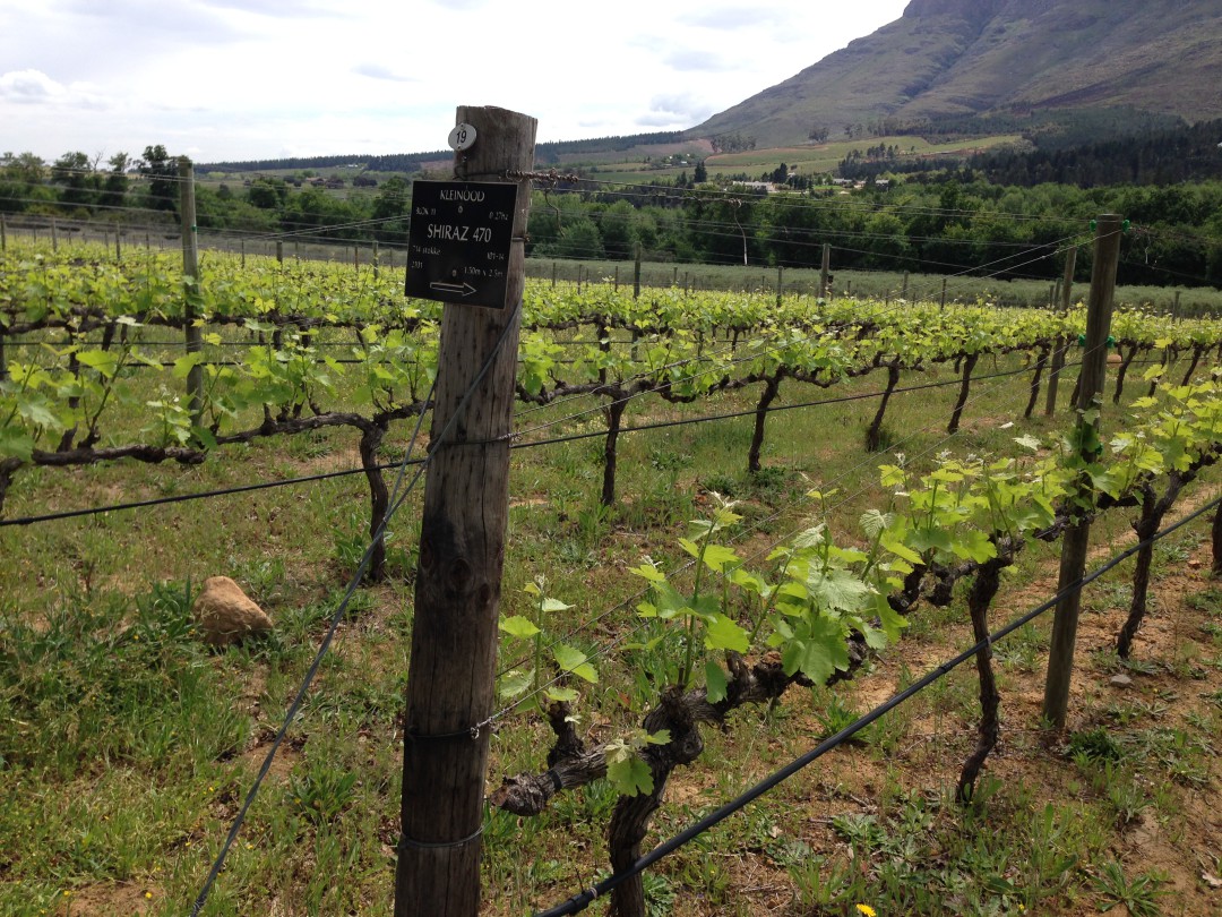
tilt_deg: -12.5
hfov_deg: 55.4
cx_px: 611
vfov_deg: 42.9
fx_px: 1165
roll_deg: -0.3
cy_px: 458
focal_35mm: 33
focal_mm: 4.12
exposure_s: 1/1261
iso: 50
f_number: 2.4
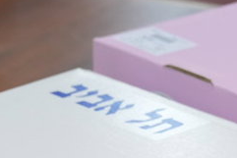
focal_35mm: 250
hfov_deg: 8.1
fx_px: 1647
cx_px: 355
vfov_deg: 5.5
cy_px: 234
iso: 1600
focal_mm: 43
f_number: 3.5
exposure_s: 1/160
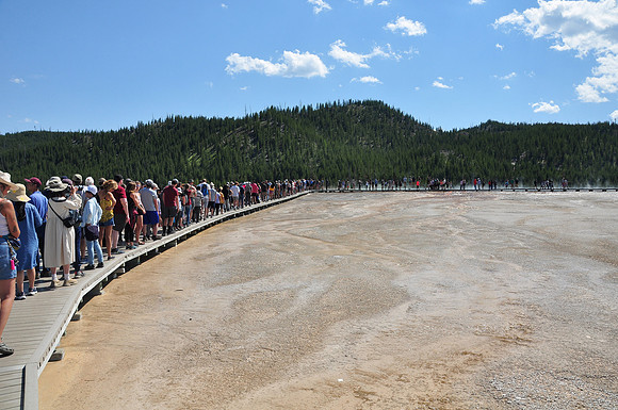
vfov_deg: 47.8
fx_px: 463
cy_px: 205
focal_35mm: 27
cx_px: 309
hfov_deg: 67.5
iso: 200
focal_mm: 18
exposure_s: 1/250
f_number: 9
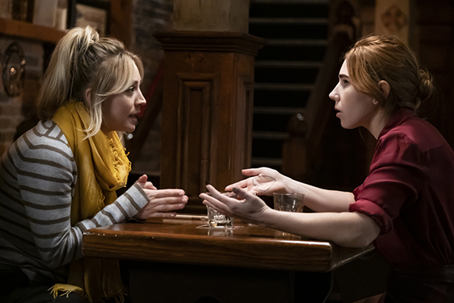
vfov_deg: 12.2
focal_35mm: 112
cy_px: 152
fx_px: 1413
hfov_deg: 18.3
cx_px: 227
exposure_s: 1/60
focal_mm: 74.4
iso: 8000
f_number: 2.8
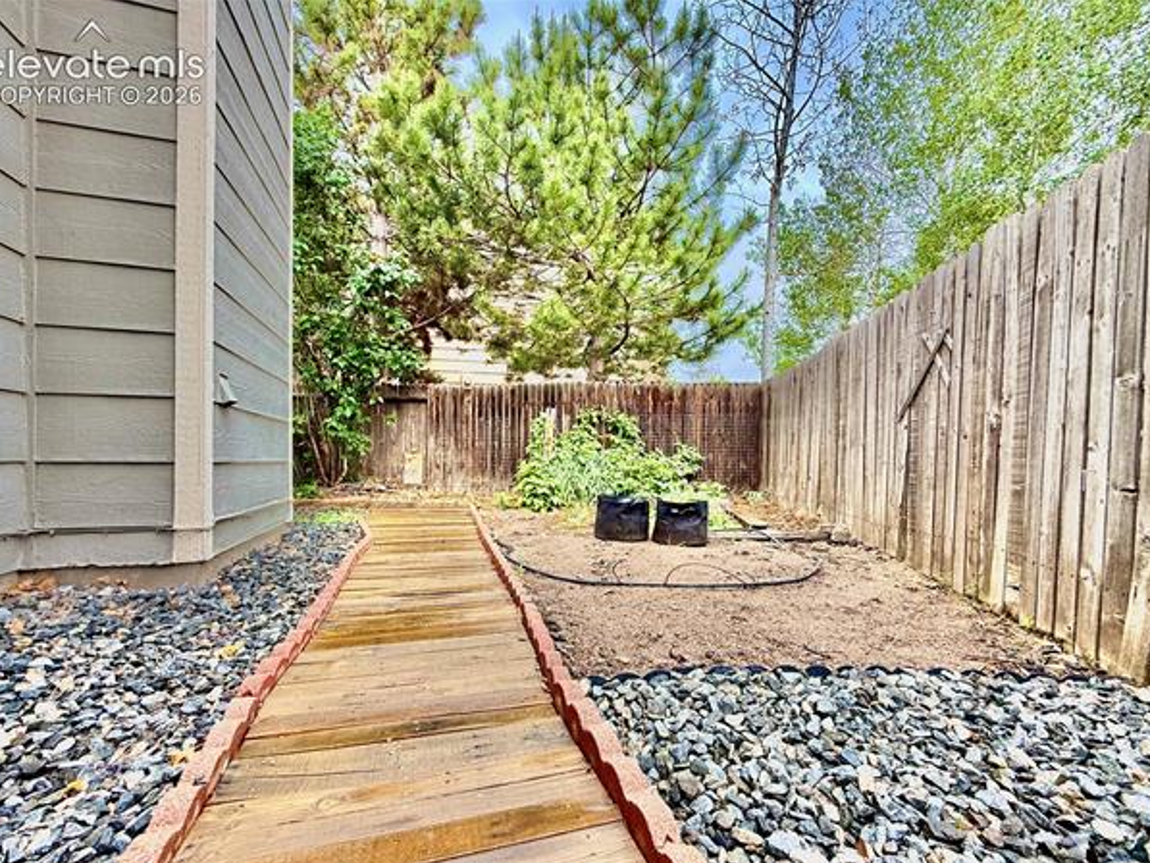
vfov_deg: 81.7
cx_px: 586
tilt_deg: +0.2
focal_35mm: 15
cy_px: 459
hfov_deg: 98.1
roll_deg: +1.1
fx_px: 498
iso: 64
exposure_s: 1/142
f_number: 2.2
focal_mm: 2.22
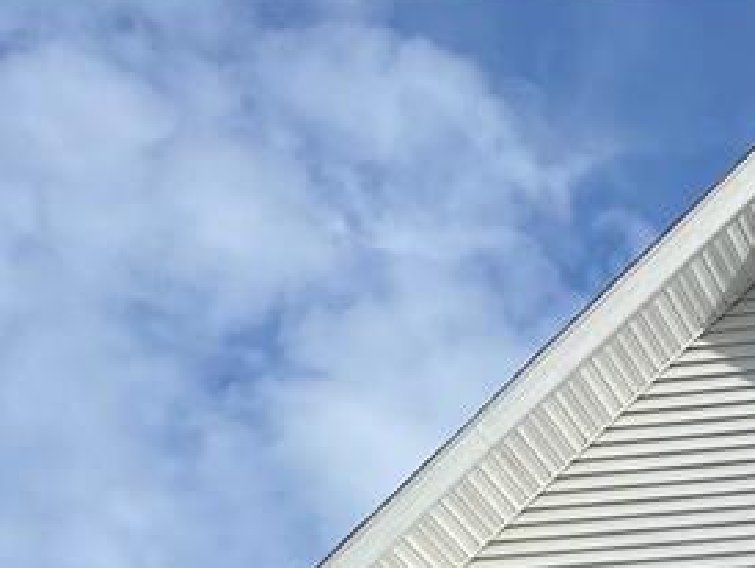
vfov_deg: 13.6
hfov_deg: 18.4
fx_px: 2117
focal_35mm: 97
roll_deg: -1.2
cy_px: 1042
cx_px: 1055
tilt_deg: +17.9
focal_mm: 4.25
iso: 32
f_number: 1.8
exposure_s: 1/3300
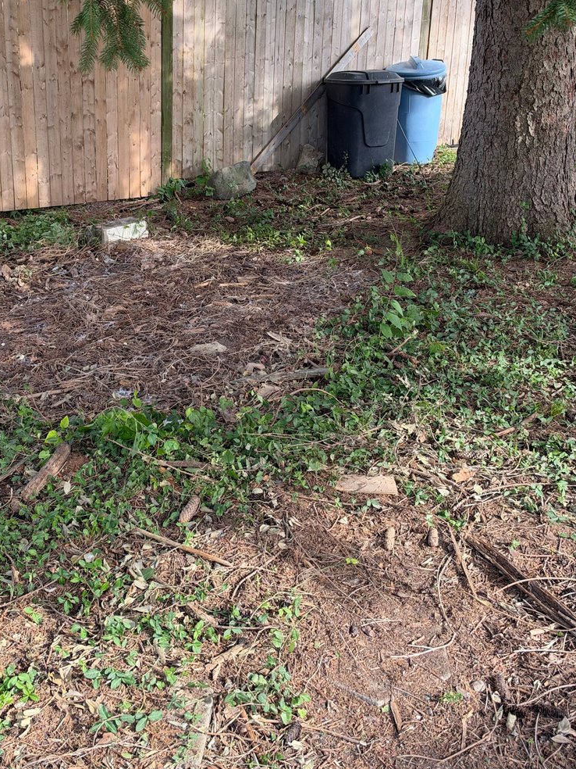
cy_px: 255
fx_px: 865
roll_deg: -2.0
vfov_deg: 47.1
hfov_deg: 36.4
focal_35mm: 39
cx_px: 189
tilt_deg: -16.4
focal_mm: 6.93
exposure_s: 1/284
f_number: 1.8
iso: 64
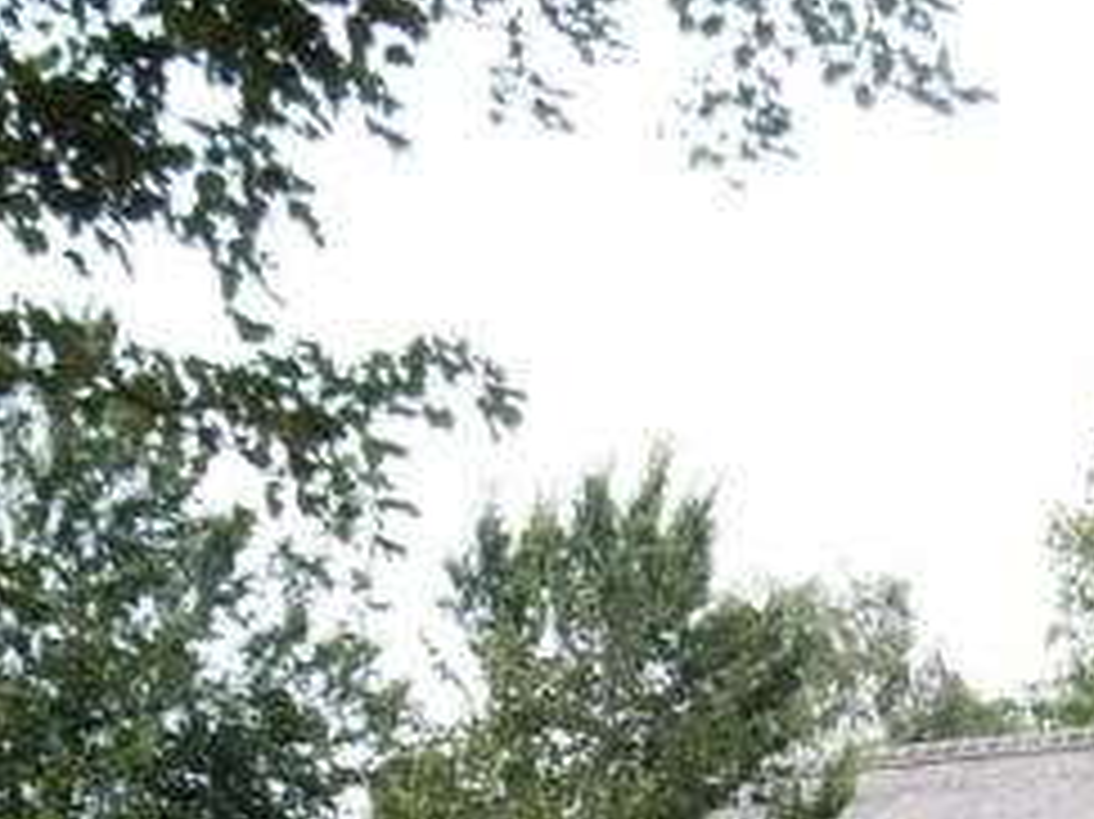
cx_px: 1144
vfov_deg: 14.2
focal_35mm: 100
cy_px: 1040
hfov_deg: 19.0
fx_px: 3159
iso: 64
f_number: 2.8
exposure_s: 1/320
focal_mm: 7.9
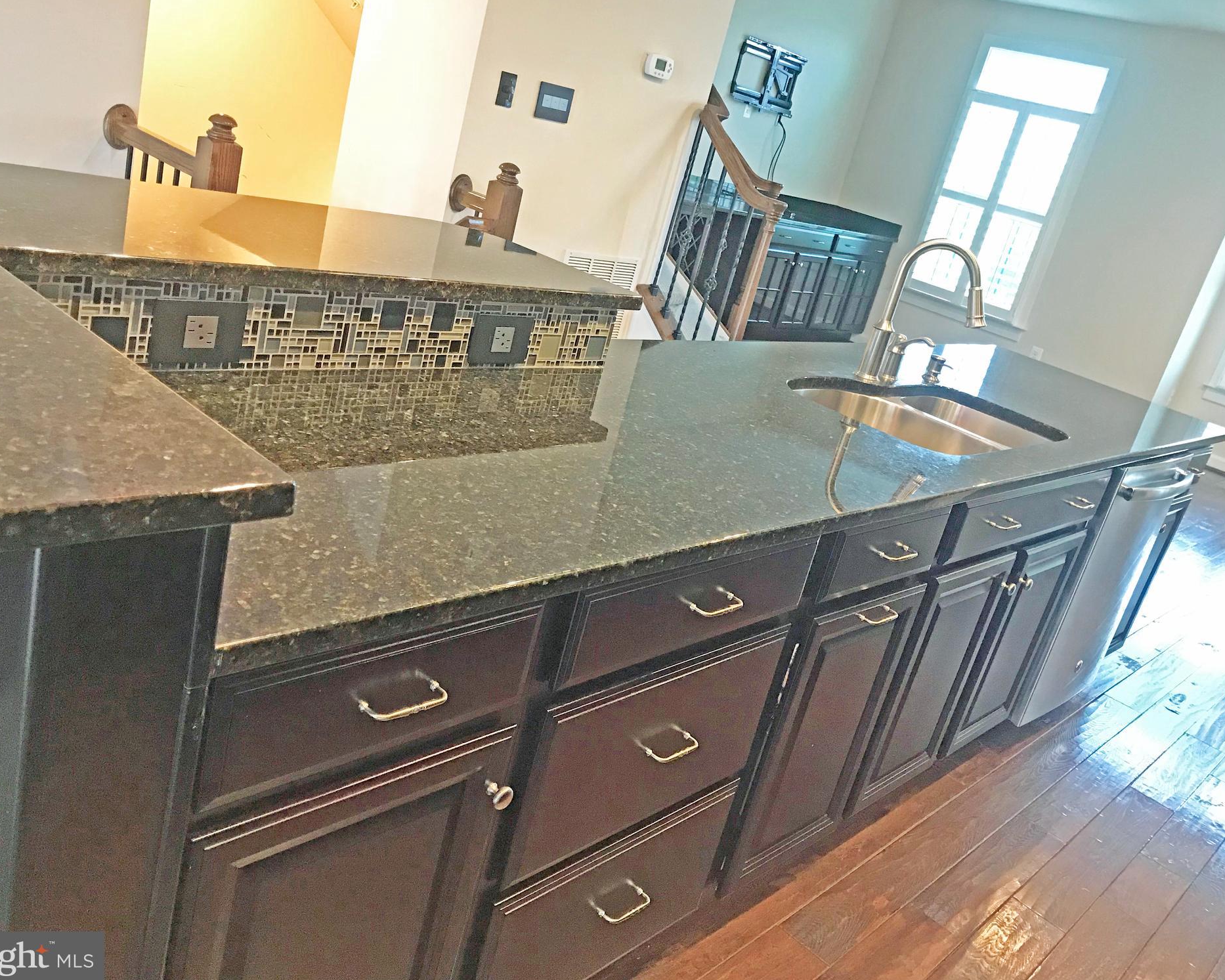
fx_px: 1088
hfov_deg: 58.8
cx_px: 612
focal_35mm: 30
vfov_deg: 48.5
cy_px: 481
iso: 80
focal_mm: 3.99
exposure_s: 1/15
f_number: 1.8
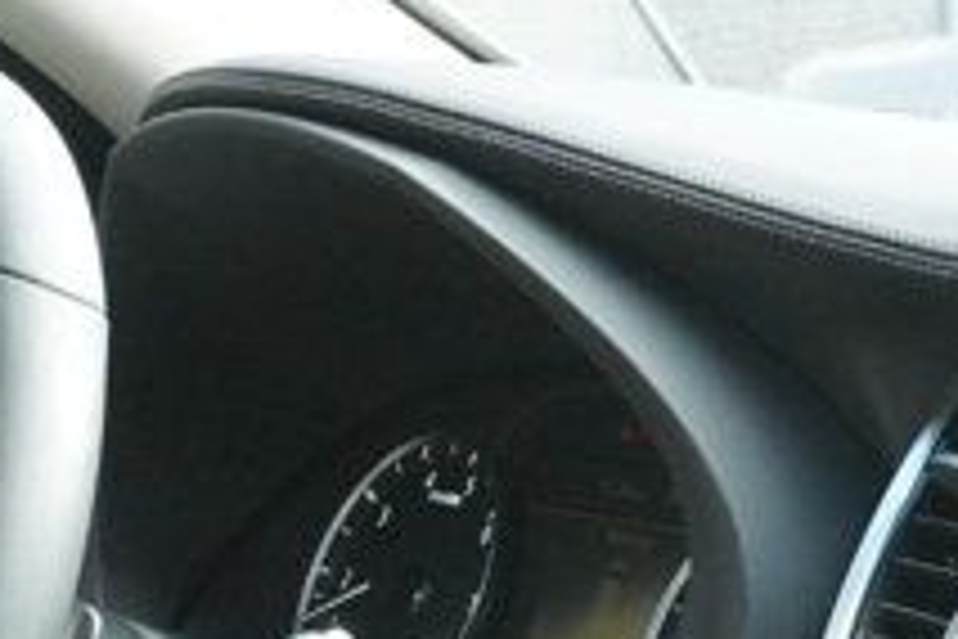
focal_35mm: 180
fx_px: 4800
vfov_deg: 7.4
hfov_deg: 11.4
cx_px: 477
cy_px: 1114
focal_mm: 25
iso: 3200
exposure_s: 1/250
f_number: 9
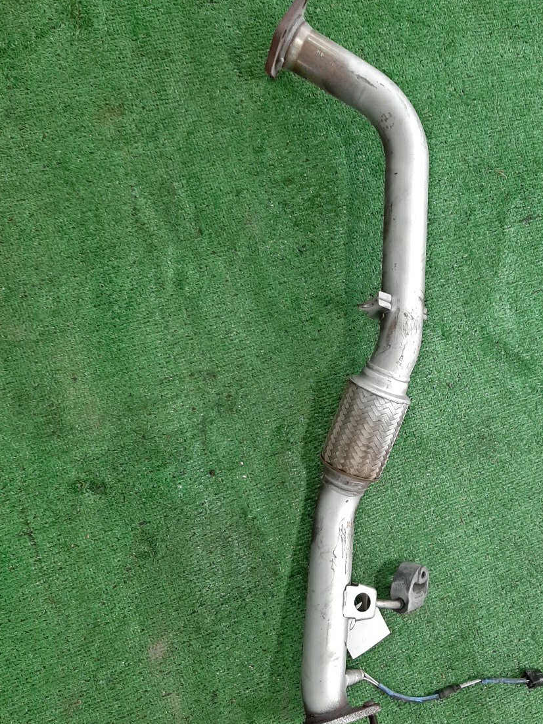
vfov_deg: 53.9
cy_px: 393
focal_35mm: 34
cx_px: 349
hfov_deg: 41.4
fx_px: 711
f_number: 1.7
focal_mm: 3.93
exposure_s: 1/50
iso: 141
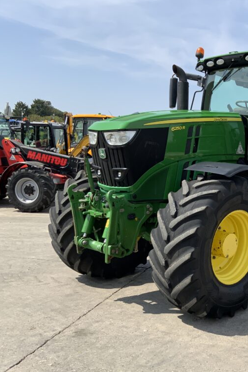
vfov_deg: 47.4
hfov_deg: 30.5
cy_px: 185
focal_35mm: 41
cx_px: 244
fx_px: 424
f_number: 1.8
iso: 16
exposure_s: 1/1786
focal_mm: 3
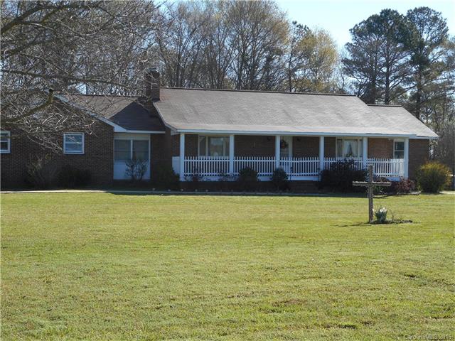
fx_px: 776
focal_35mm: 59
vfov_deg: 24.8
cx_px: 228
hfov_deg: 32.7
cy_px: 170
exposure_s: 1/250
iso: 80
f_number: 5.1
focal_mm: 10.5
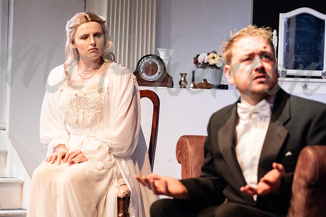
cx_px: 148
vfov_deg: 10.6
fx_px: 1176
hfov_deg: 15.8
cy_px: 106
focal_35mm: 130
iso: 2500
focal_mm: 77.3
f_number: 2.8
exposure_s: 1/250
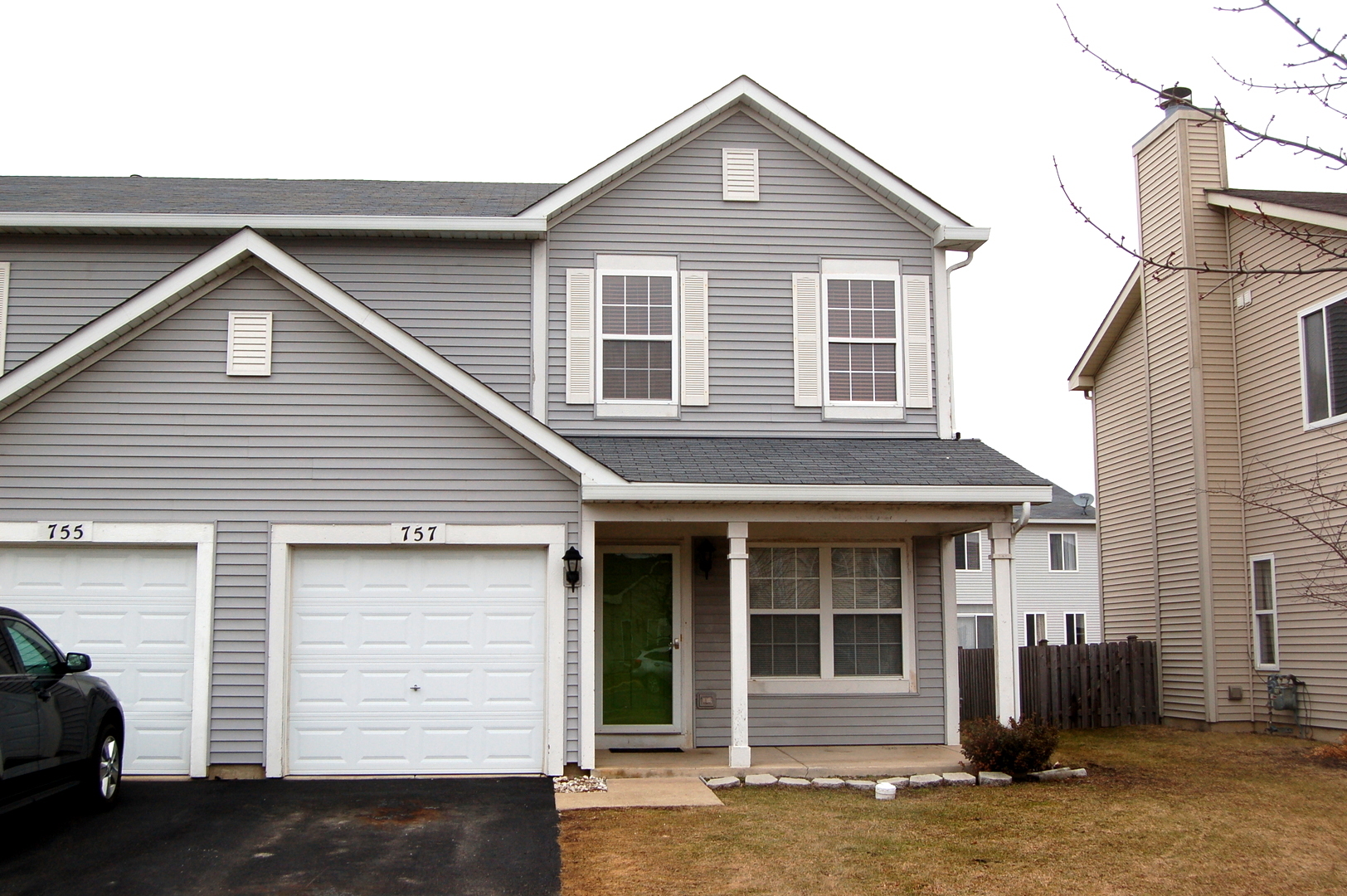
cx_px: 674
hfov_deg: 53.2
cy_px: 448
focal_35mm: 36
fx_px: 1346
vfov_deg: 36.8
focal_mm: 24
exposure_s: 1/125
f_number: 5.6
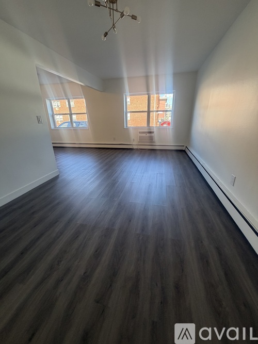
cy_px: 172
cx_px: 129
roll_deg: +1.4
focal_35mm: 14
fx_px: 139
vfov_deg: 102.1
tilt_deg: -21.4
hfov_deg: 85.7
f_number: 2.2
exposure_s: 1/120
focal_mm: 2.22
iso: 200
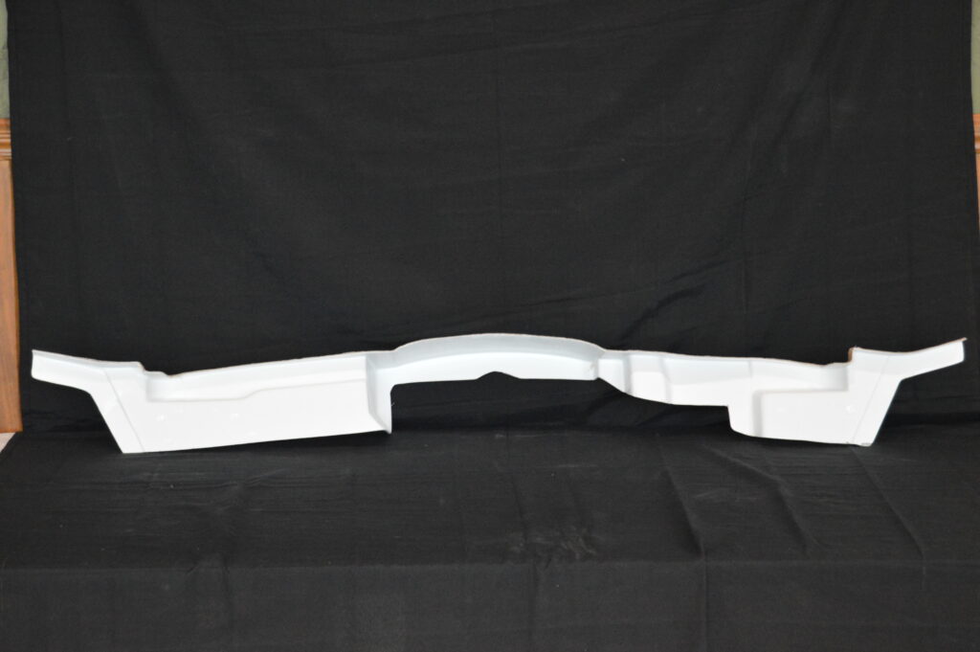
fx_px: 2122
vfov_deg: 17.5
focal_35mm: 78
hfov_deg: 26.0
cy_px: 326
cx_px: 490
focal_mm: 52
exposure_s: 1/50
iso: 3200
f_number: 5.6
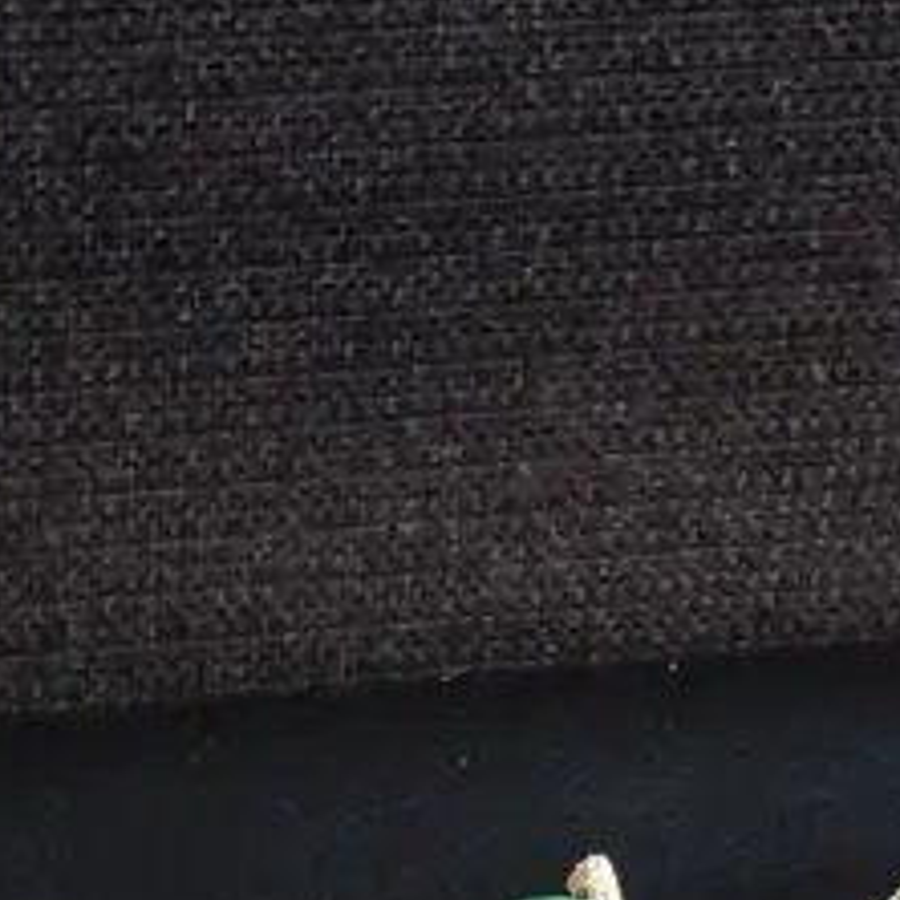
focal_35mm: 110
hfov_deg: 15.8
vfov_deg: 14.3
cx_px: 596
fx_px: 3236
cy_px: 1541
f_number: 2
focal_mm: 2.87
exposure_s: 1/120
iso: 80
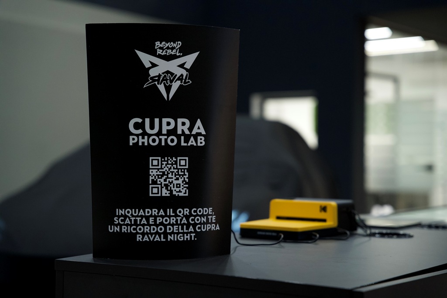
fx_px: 869
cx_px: 224
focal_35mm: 70
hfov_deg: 28.8
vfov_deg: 19.5
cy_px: 149
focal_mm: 70
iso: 3200
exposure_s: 1/250
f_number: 2.8
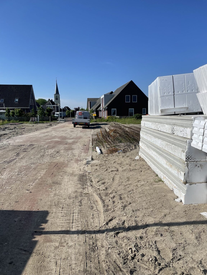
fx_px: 207
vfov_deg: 67.3
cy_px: 138
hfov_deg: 53.1
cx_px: 104
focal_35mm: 26
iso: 32
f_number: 1.6
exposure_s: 1/5291
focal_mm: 4.2
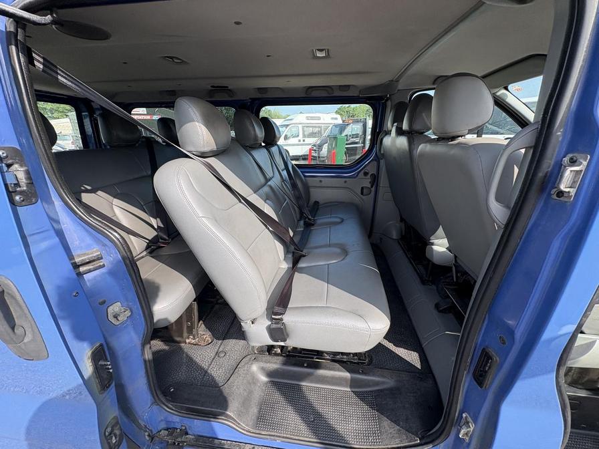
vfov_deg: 85.7
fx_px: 242
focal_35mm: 14
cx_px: 300
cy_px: 224
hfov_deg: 102.1
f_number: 2.2
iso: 40
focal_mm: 2.22
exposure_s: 1/302
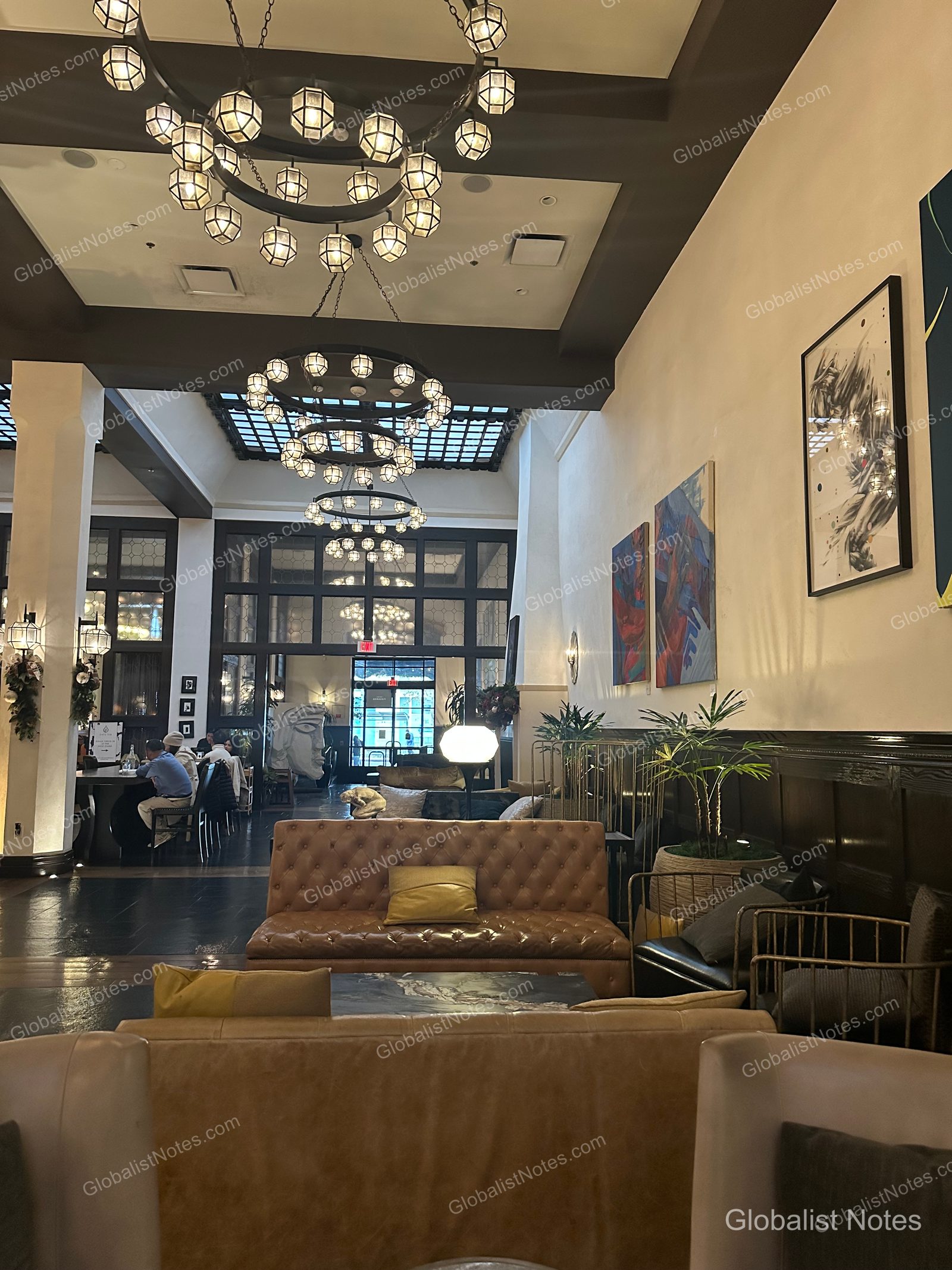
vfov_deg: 71.6
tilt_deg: +7.0
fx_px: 880
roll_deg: -1.3
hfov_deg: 56.8
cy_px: 635
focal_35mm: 24
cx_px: 476
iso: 800
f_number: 1.78
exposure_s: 1/60
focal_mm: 6.86
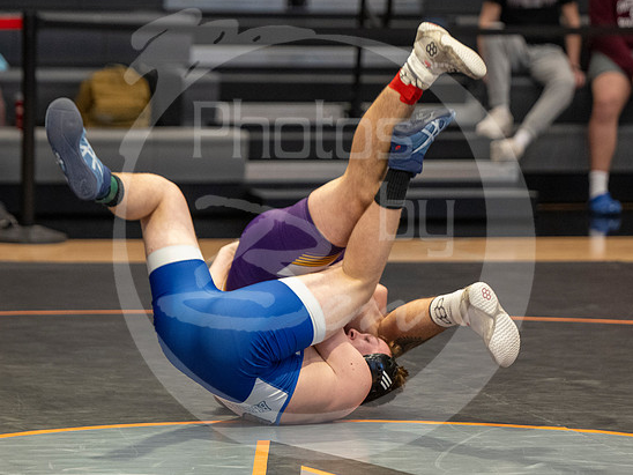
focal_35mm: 227
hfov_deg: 8.7
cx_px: 321
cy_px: 270
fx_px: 4151
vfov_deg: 6.5
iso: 3200
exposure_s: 1/1000
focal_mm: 135
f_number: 2.8
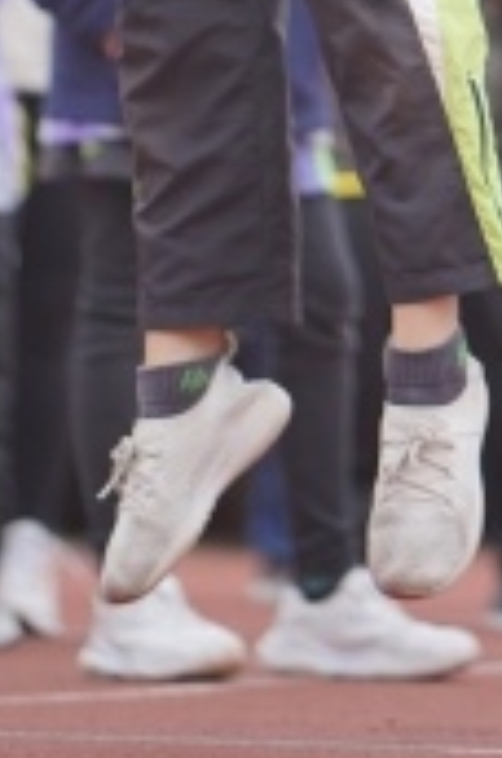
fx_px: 6237
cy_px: -454
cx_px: 295
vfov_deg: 6.8
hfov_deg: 4.6
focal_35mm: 297
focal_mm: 85
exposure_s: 1/2000
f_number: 1.8
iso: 250
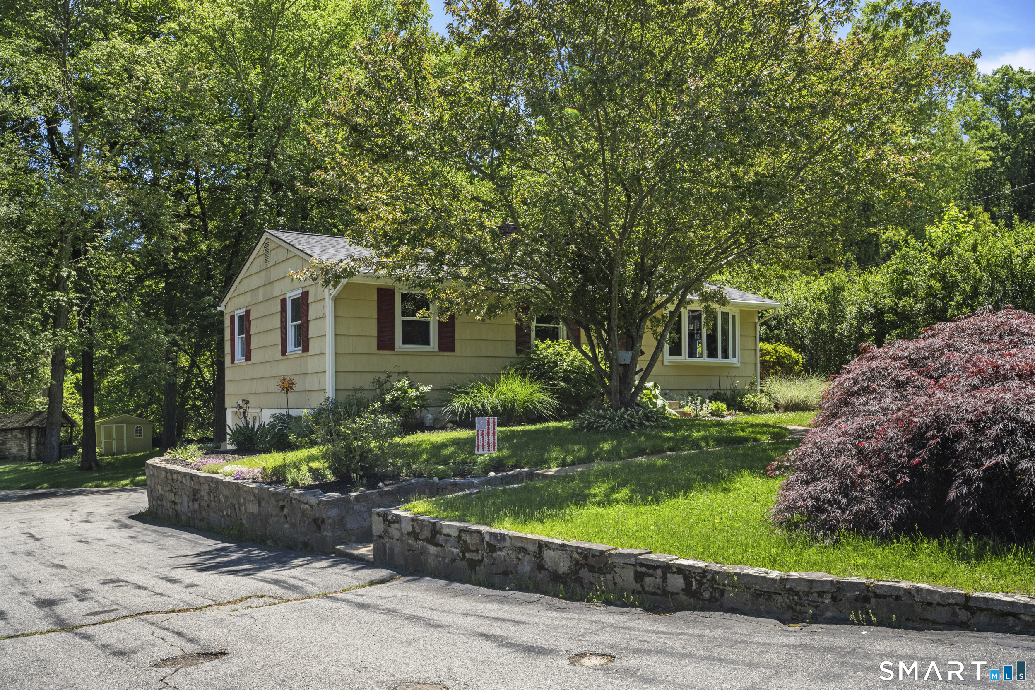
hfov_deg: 61.9
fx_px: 862
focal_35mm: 30
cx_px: 518
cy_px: 345
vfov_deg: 43.6
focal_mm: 30
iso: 320
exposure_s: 1/125
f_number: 9
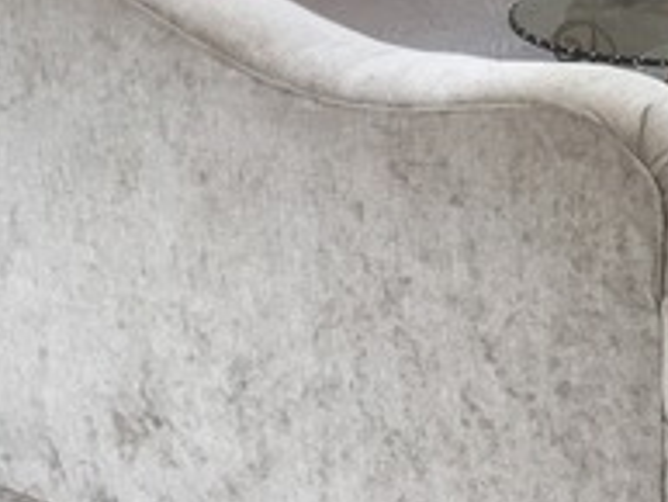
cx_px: 928
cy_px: -253
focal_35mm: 96
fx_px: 1854
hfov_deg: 18.6
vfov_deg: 14.4
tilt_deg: -6.6
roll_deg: +1.4
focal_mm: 4.15
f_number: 2.2
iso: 64
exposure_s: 1/30
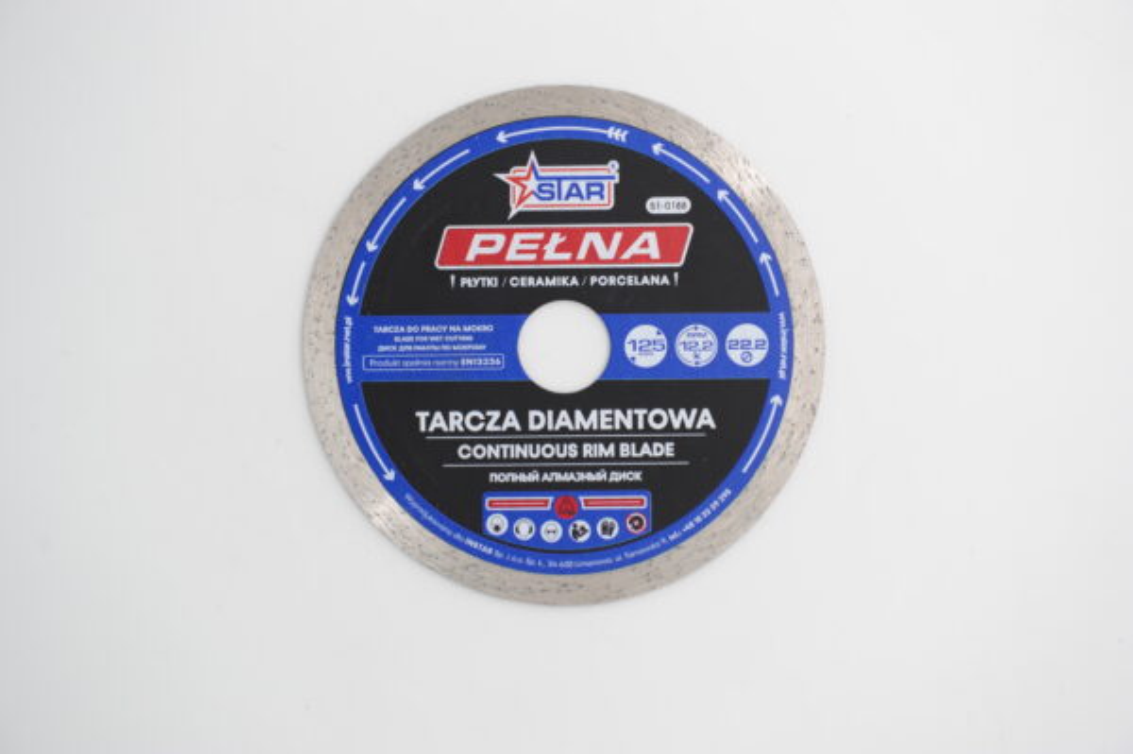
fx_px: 2201
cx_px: 566
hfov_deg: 28.9
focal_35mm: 70
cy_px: 377
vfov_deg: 19.4
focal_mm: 70
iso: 200
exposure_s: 1/160
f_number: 5
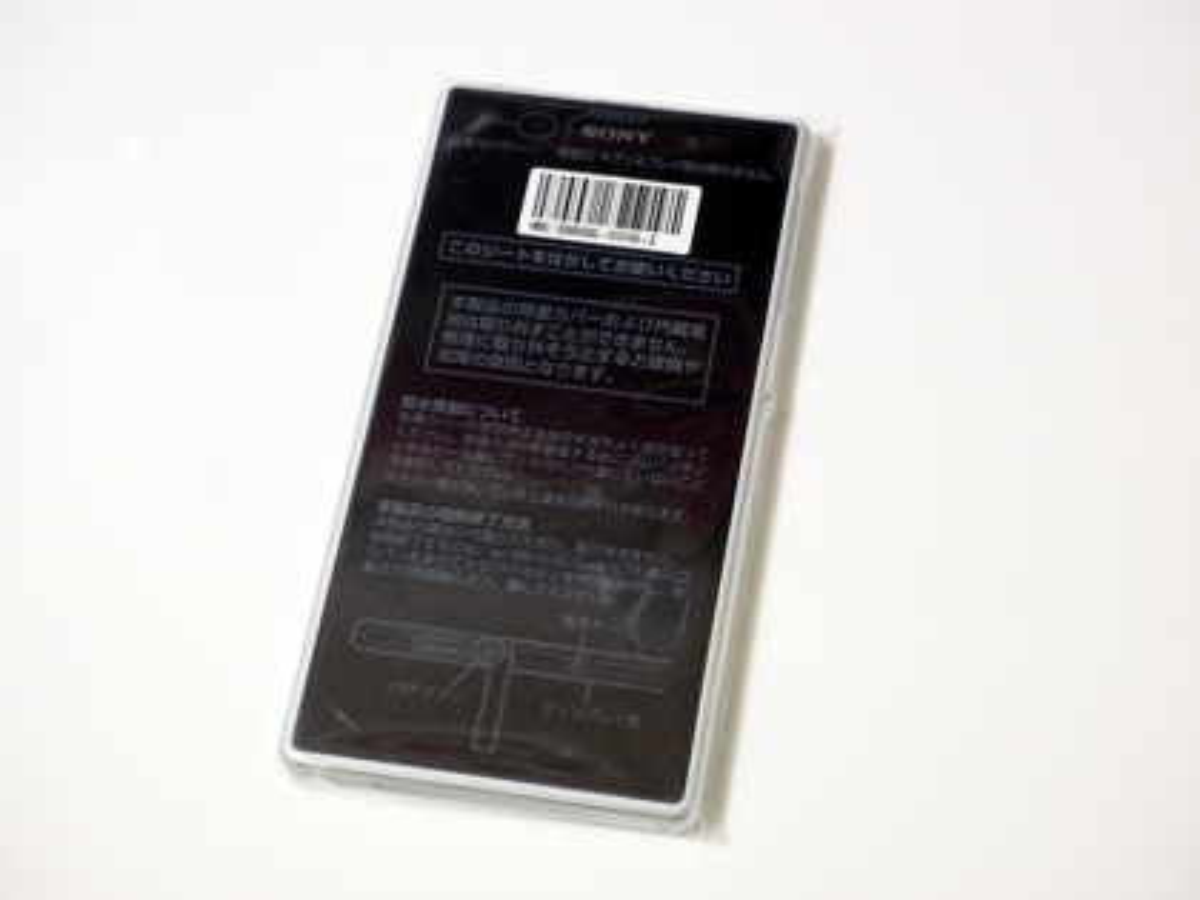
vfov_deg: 18.4
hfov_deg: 24.4
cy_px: 450
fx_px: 2773
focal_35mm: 80
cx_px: 600
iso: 1600
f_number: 5.6
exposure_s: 1/20
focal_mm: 40
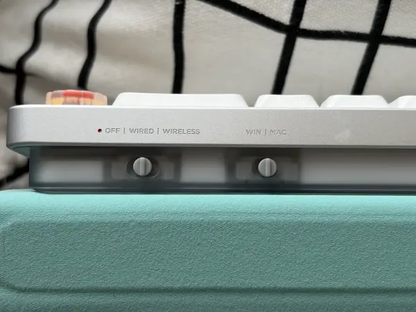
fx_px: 625
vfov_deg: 28.0
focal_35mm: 52
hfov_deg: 36.8
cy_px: 156
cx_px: 208
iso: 32
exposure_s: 1/217
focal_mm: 5.96
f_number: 1.6
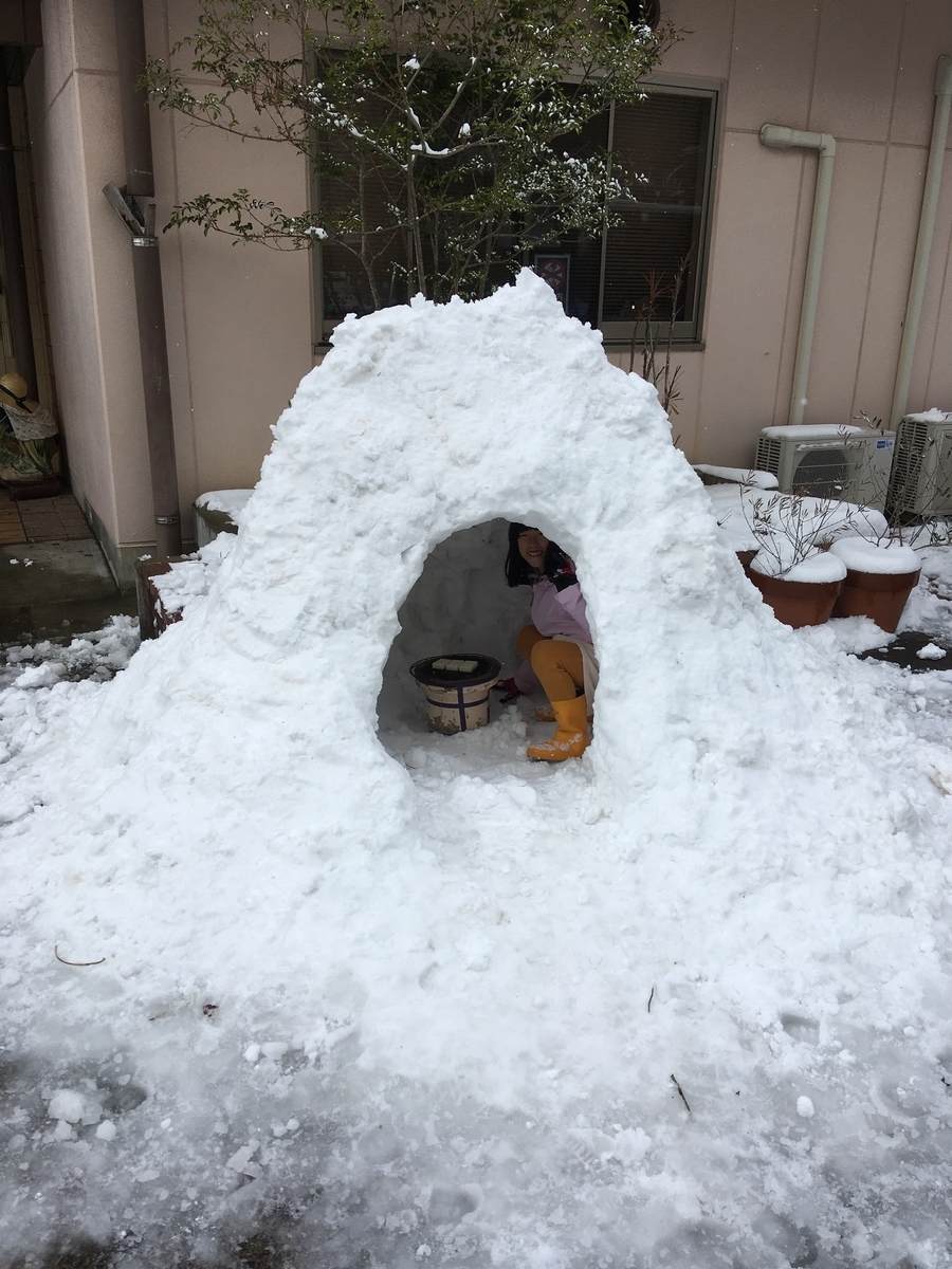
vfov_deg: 61.7
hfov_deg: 48.2
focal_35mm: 29
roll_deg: -0.1
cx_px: 476
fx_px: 1063
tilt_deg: -17.7
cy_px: 634
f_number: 2.2
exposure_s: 1/1425
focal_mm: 4.15
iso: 25
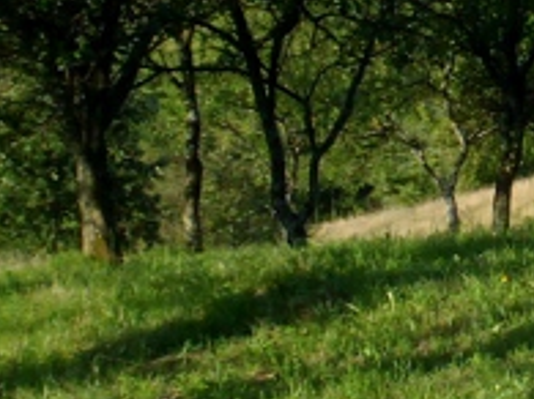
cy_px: 156
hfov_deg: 11.0
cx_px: 1339
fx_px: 2266
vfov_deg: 10.1
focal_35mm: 147
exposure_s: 1/160
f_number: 3.9
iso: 80
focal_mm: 5
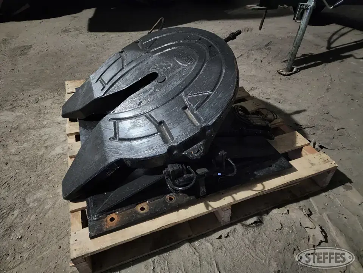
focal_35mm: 23
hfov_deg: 73.9
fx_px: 241
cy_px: 136
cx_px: 182
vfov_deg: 58.9
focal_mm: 6.4
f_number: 1.8
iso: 1000
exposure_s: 1/24
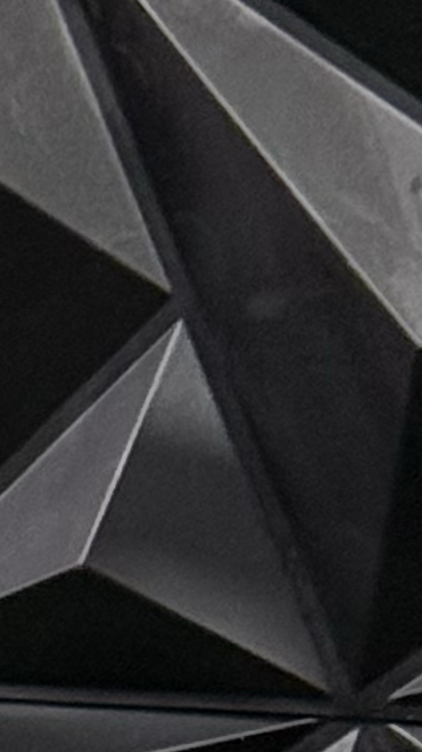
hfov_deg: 3.1
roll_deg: -1.8
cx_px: -1336
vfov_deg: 5.7
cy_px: 1287
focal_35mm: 376
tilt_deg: -8.1
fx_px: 7490
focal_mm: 6.76
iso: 160
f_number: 1.78
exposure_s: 1/60
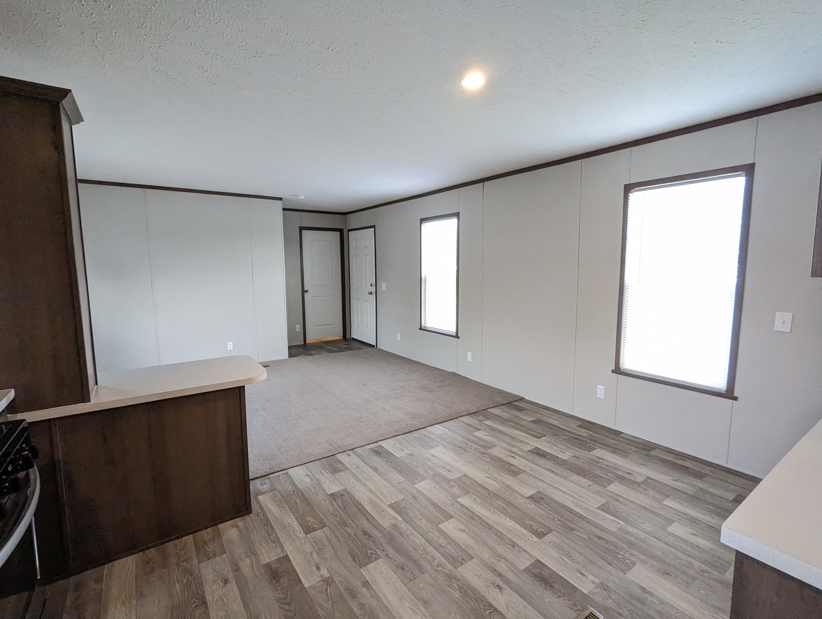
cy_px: 310
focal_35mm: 16
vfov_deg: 78.2
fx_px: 380
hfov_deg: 94.4
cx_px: 411
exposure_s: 1/120
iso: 635
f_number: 2.2
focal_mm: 2.35
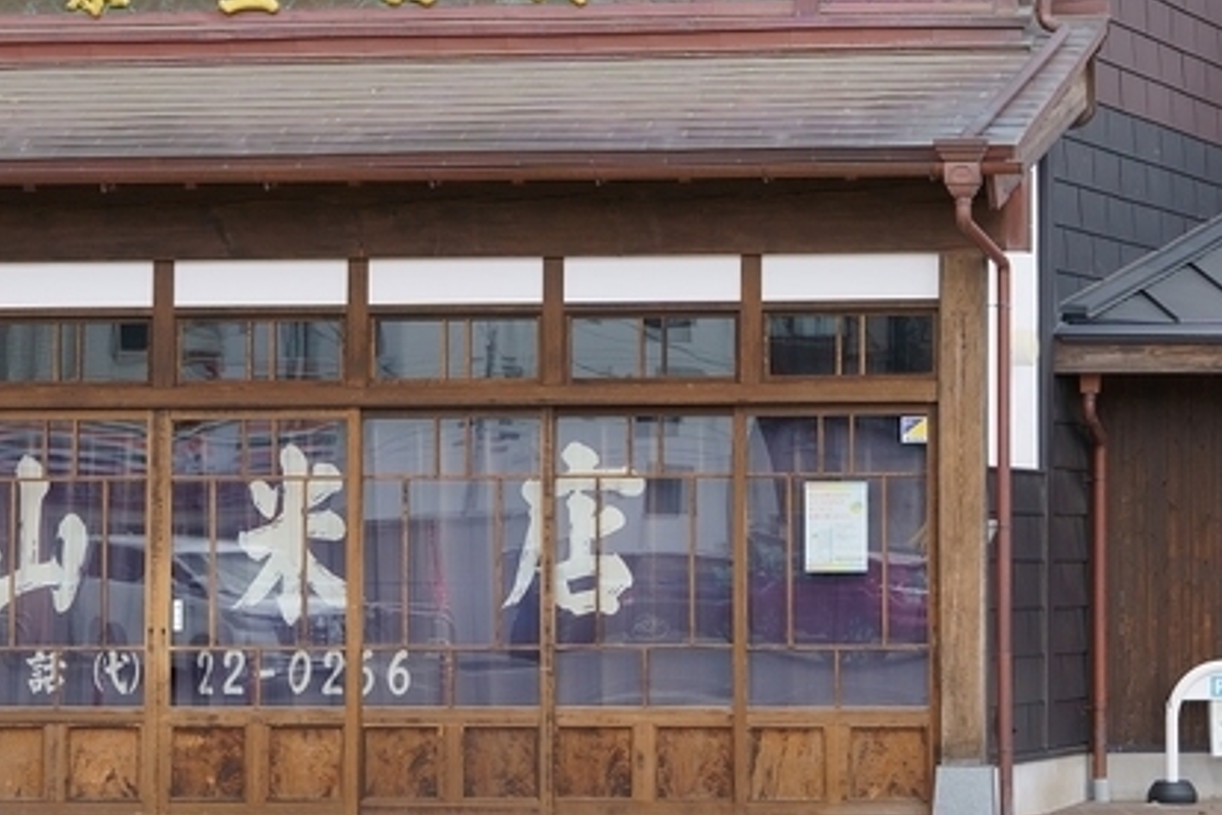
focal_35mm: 145
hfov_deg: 14.1
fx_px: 4922
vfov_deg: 9.4
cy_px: 30
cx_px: 829
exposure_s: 1/250
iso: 160
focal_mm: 50
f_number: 7.1
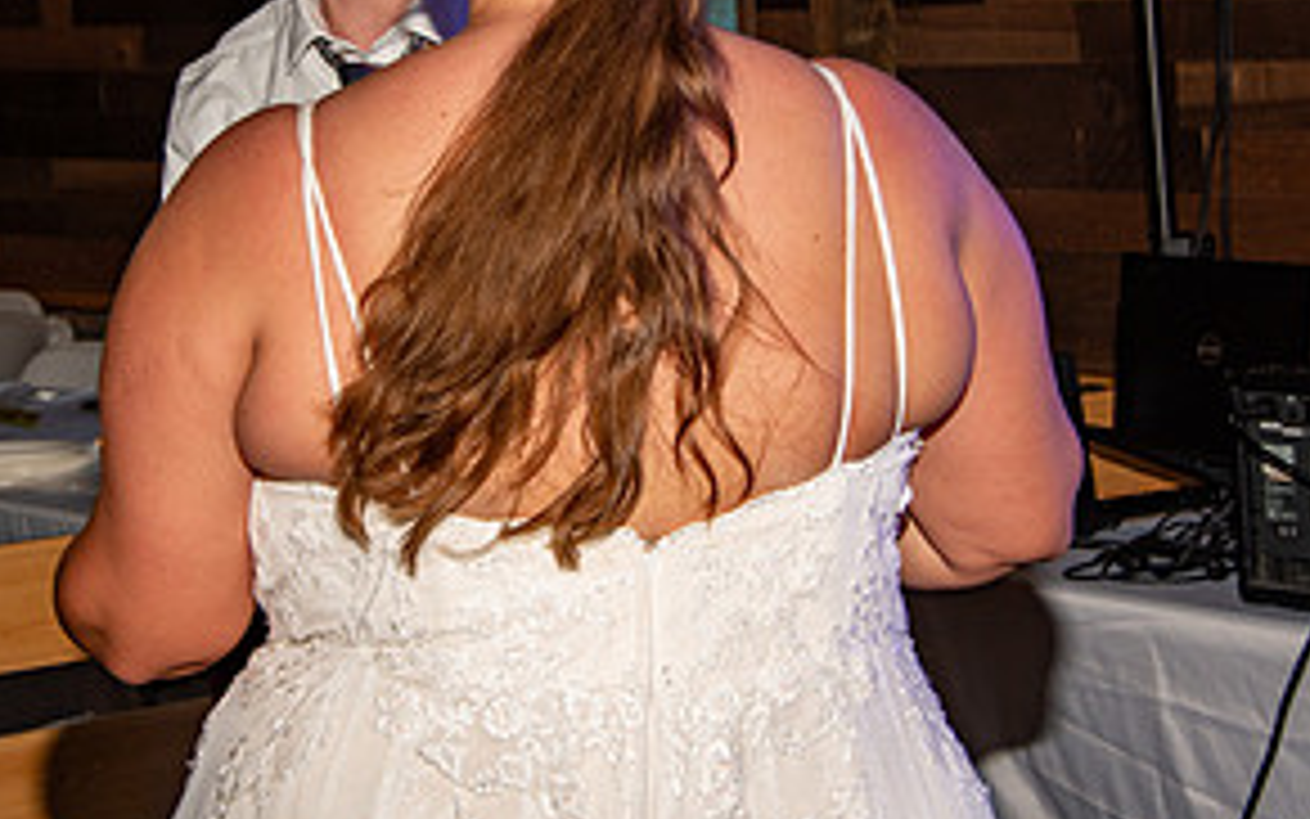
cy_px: 126
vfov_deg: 10.6
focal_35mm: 123
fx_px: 4392
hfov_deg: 17.0
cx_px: 662
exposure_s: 1/125
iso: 400
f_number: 13
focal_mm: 78
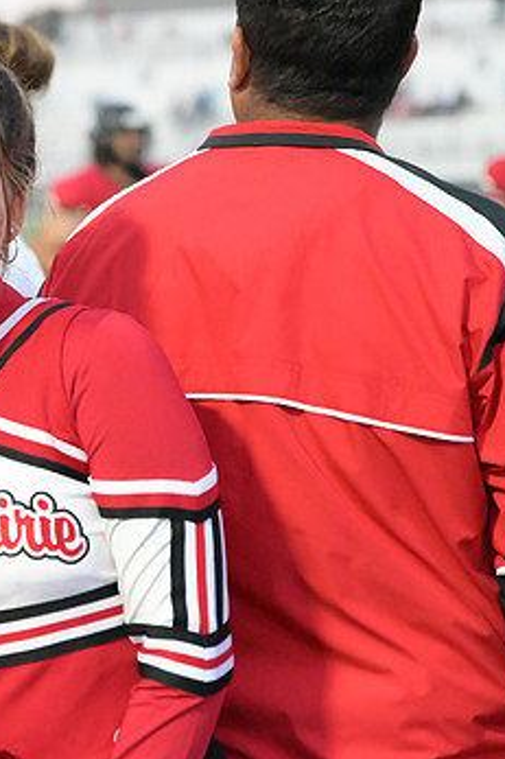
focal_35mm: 117
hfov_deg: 11.5
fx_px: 2464
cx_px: -57
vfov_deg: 17.5
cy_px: 341
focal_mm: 70
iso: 25600
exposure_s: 1/8000
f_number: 2.8
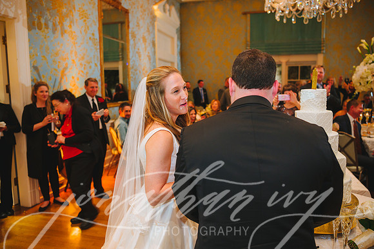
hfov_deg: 63.7
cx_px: 187
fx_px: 301
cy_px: 124
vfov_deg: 44.9
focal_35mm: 29
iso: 1250
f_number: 2.8
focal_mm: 29
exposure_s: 1/60
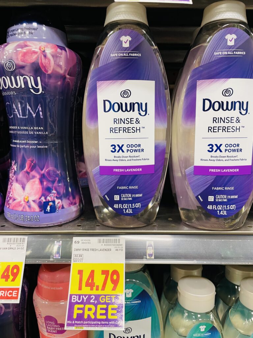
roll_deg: +0.7
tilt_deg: -10.7
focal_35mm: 26
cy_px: 169
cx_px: 126
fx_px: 253
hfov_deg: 53.1
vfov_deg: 67.3
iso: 125
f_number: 1.6
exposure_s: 1/61
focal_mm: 4.2
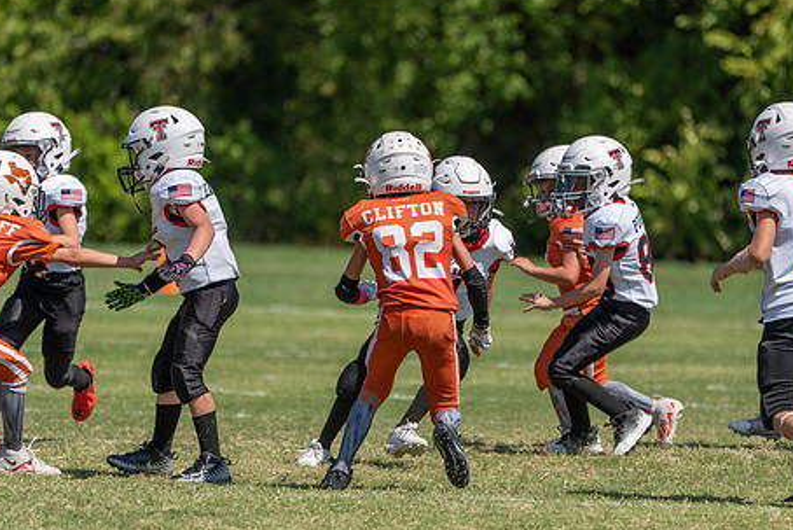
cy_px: 260
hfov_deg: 4.0
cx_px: 424
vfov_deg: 2.7
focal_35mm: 511
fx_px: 11259
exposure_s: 1/1000
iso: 160
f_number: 5.6
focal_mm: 400
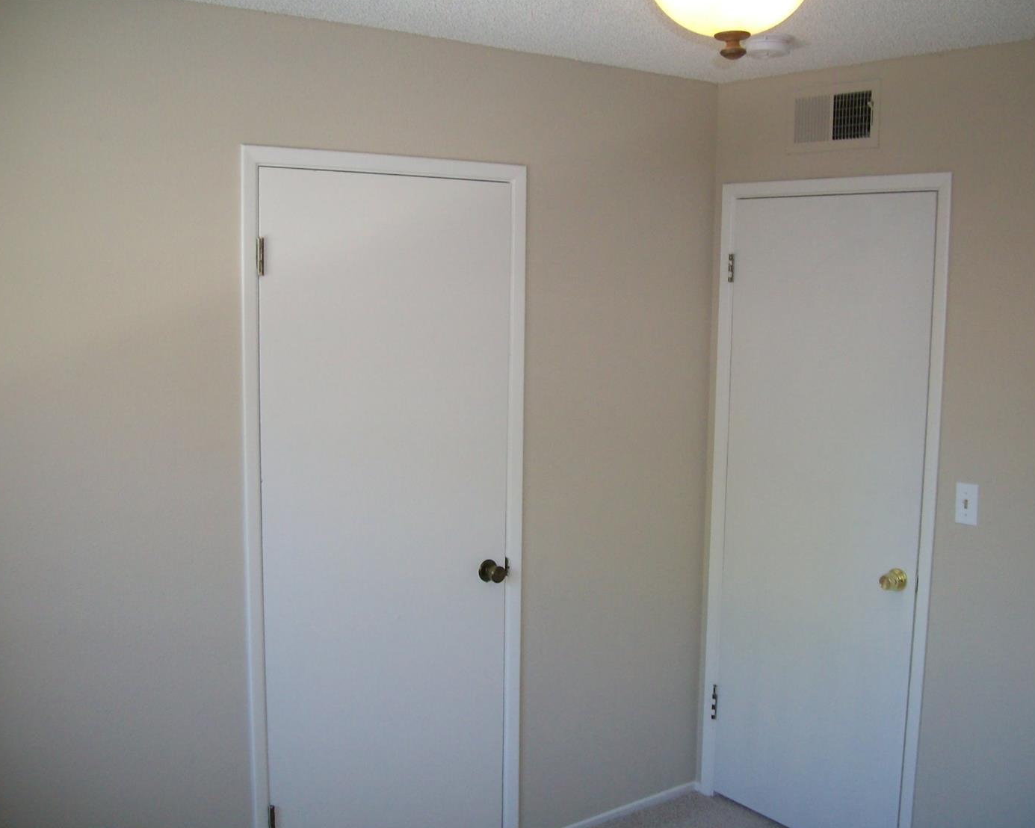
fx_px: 1133
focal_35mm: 37
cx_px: 553
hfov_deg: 49.0
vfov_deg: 40.1
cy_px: 417
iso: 126
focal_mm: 5.8
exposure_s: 1/40
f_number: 2.8
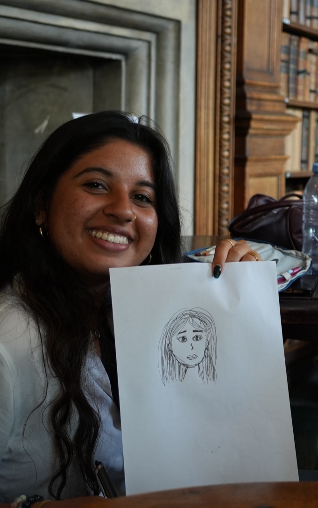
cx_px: 416
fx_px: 980
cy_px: 229
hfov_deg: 17.3
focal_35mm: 71
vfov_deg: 29.1
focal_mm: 22.9
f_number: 2.8
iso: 320
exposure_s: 1/50
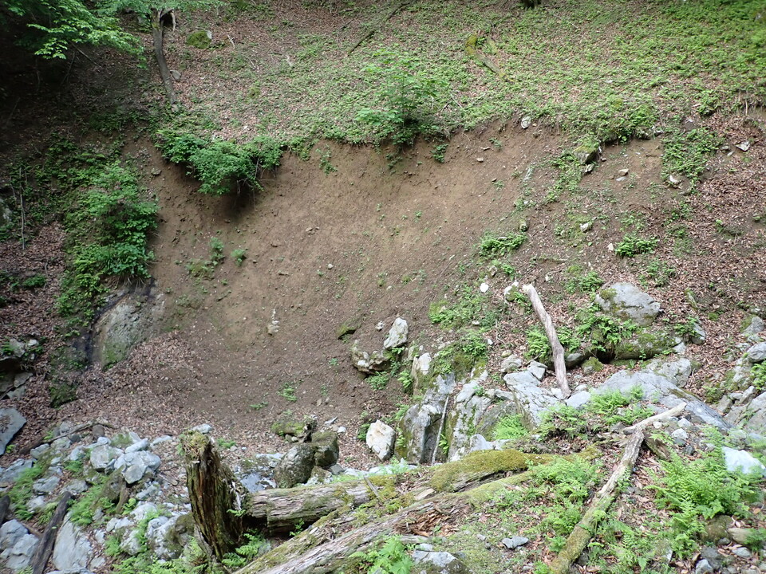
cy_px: 287
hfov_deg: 69.4
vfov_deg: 54.9
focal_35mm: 25
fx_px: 553
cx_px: 383
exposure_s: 1/50
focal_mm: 4.5
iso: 200
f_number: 2
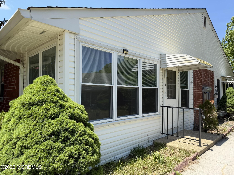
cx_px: 117
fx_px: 162
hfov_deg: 71.6
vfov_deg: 56.8
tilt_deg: +1.7
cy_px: 88
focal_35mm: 24
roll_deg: +0.2
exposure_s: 1/2611
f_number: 1.78
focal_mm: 6.76
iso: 80
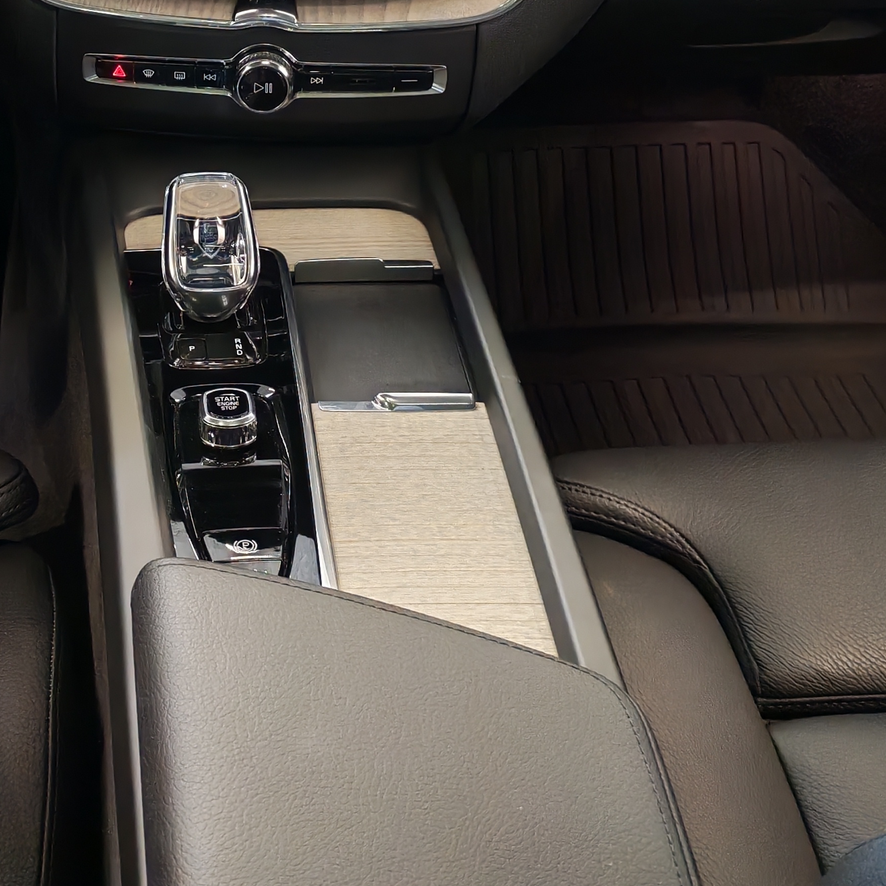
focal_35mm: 66
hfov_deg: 25.8
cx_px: 228
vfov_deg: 25.4
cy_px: 117
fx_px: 1911
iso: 1490
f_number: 1.9
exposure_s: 1/120
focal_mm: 6.12
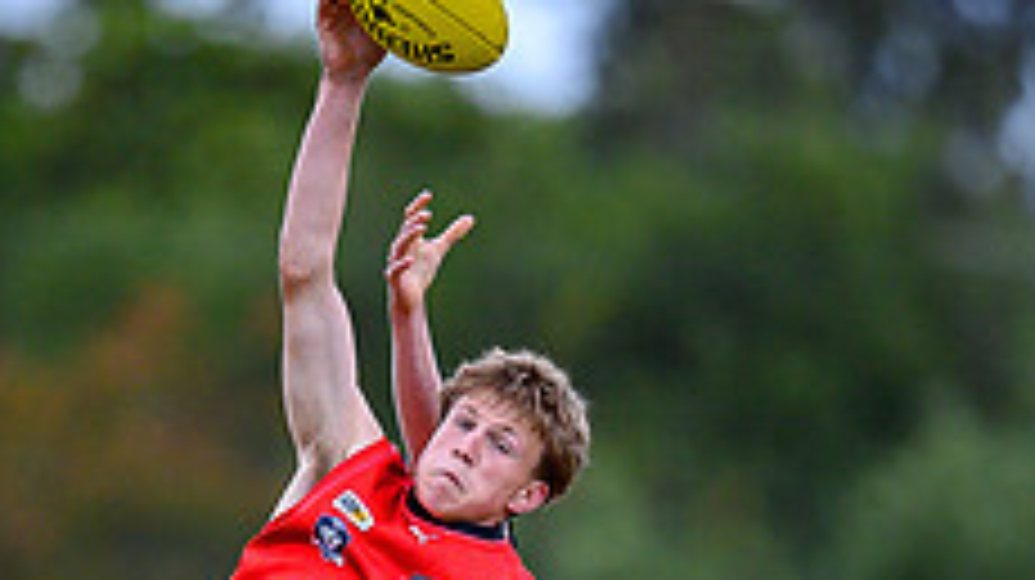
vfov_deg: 0.6
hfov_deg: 1.1
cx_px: 209
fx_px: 56303
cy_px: 831
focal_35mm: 2053
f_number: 4
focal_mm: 500
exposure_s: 1/1250
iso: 500
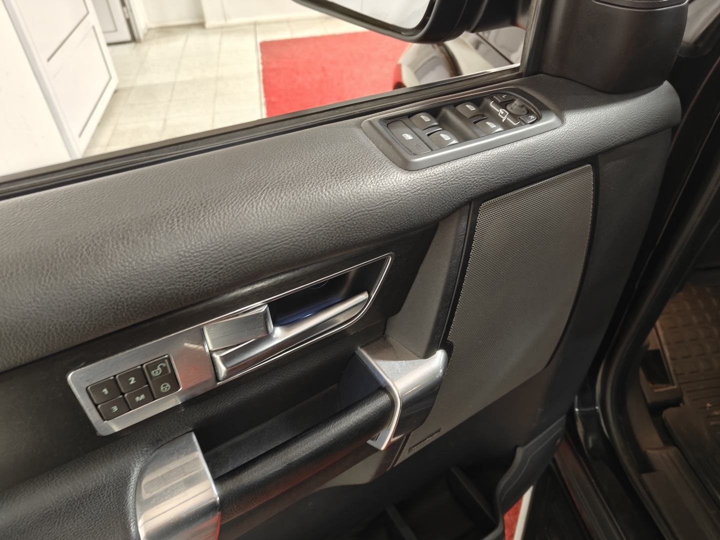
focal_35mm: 24
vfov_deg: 56.8
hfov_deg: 71.6
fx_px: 499
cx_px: 360
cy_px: 270
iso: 200
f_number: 1.8
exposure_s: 1/22
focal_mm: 5.59
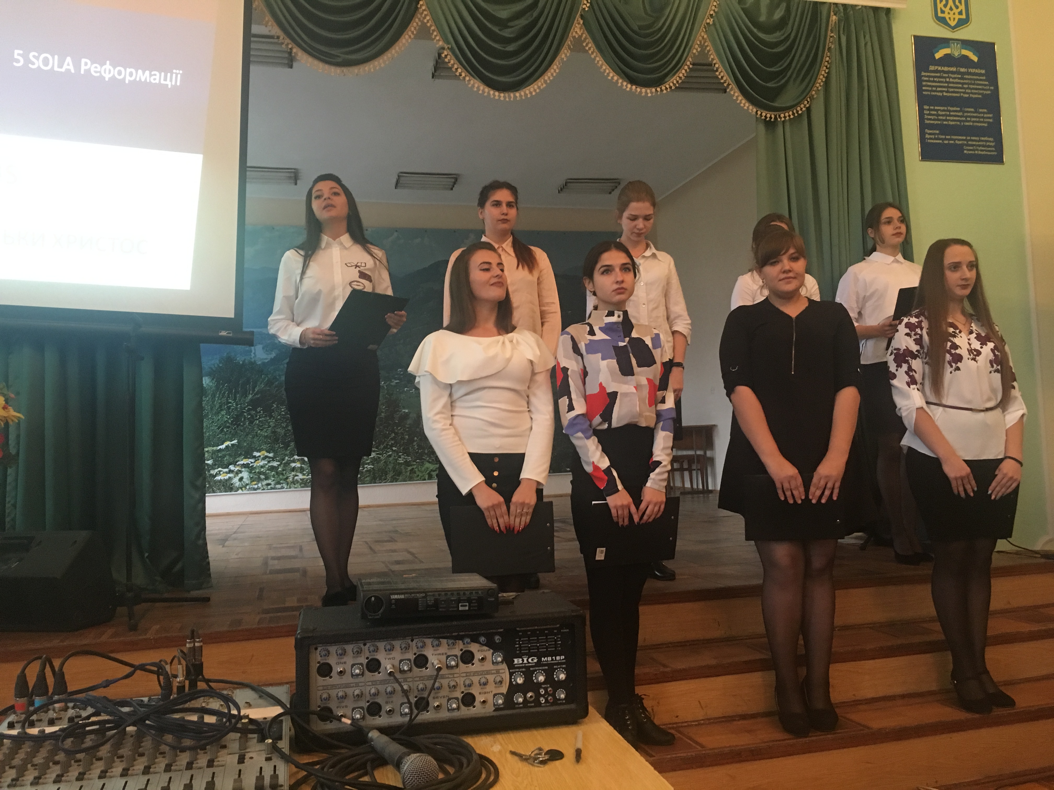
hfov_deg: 61.7
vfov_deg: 48.2
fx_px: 883
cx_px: 527
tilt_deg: +3.6
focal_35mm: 29
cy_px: 395
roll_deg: +3.0
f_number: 2.2
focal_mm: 4.15
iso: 200
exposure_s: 1/33
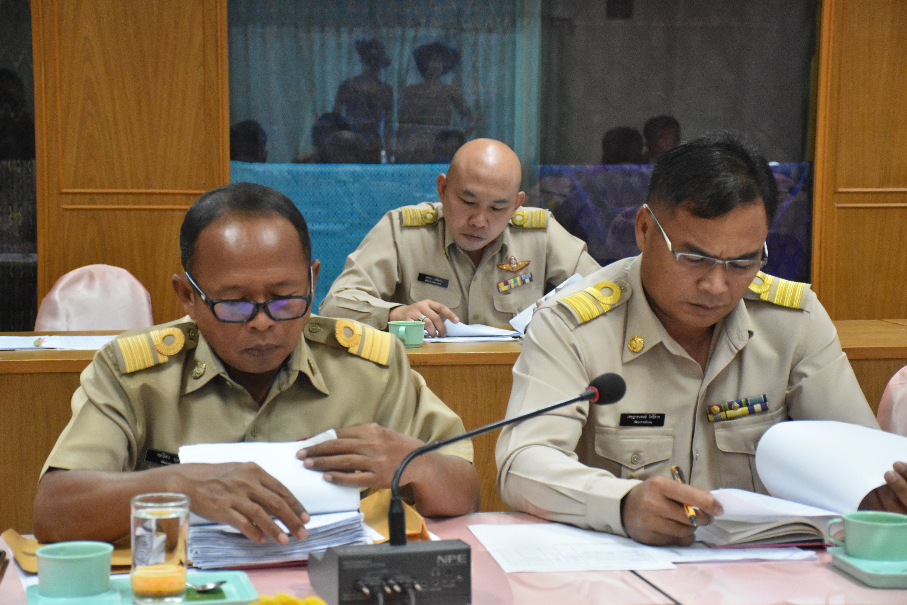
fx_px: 2116
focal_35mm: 84
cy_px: 302
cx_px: 454
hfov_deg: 24.2
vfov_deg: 16.3
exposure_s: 1/160
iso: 4000
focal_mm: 56
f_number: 5.6
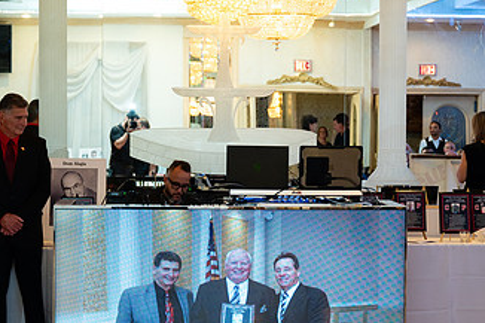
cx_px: 292
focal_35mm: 100
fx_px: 1346
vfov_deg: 13.7
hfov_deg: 20.4
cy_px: 191
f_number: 3.2
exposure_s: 1/200
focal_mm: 52
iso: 1250
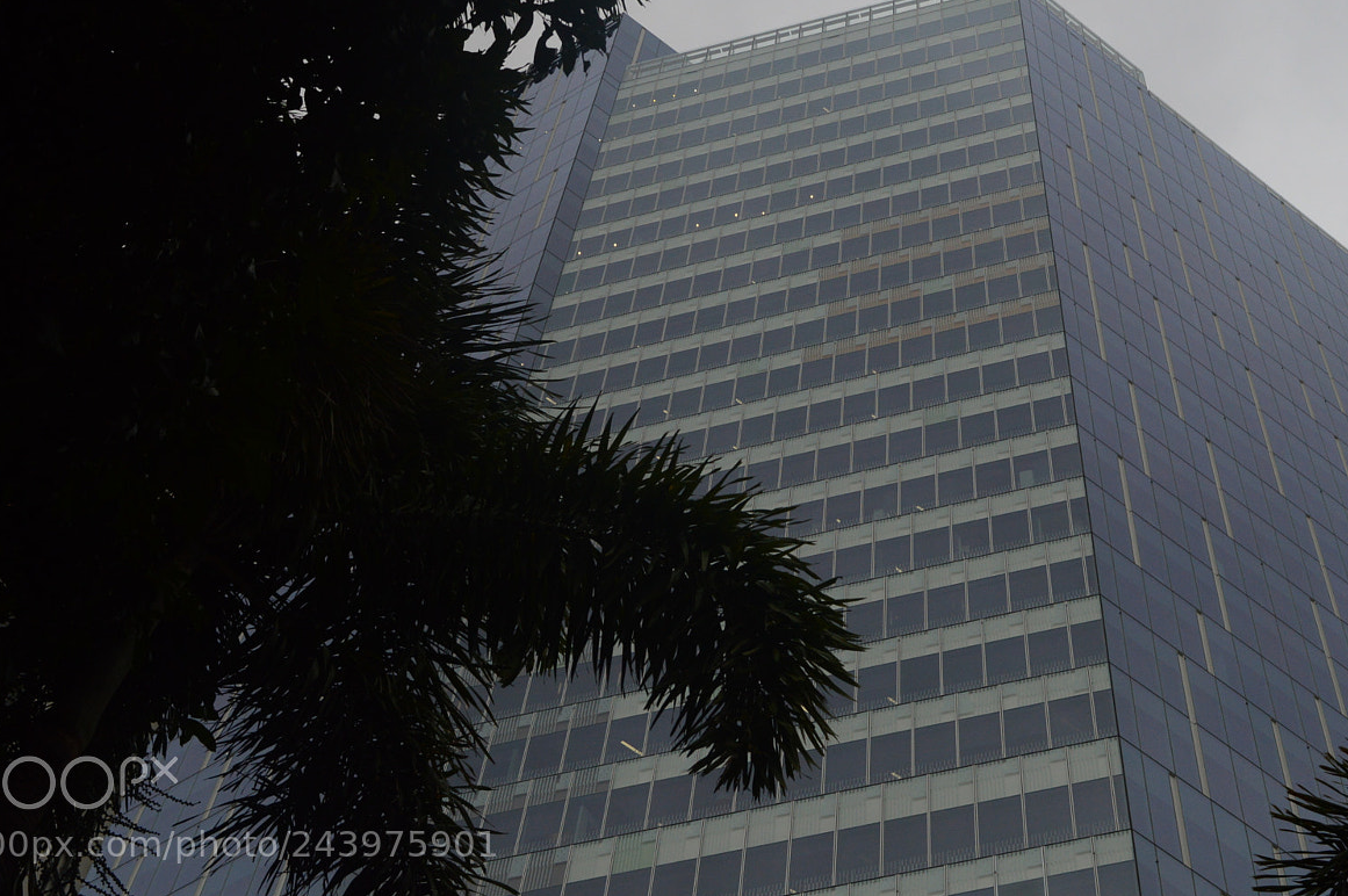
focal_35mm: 62
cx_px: 819
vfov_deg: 21.8
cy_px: 318
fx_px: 2320
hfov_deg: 32.3
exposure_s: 1/1250
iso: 400
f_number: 9
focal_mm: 30
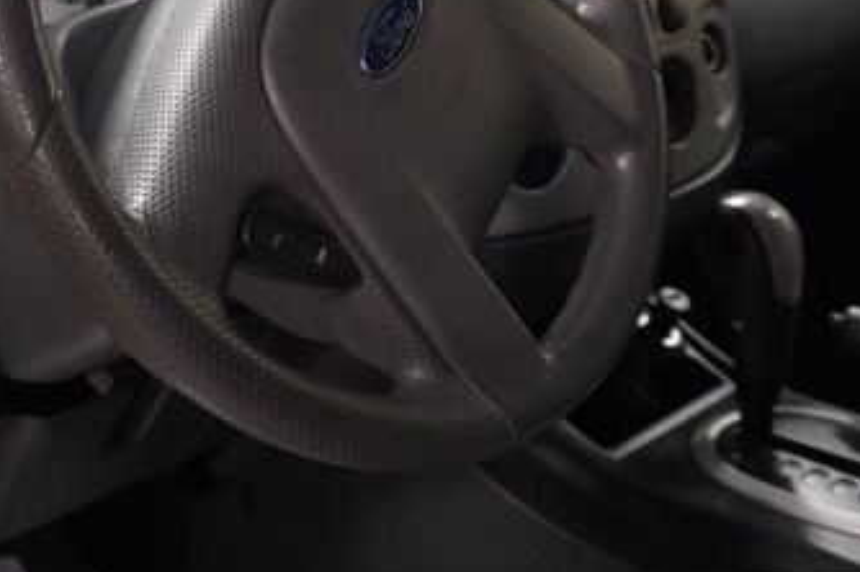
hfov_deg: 29.2
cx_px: 319
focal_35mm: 69
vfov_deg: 19.4
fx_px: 1647
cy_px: 62
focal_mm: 24
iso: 6400
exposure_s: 1/50
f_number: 4.5
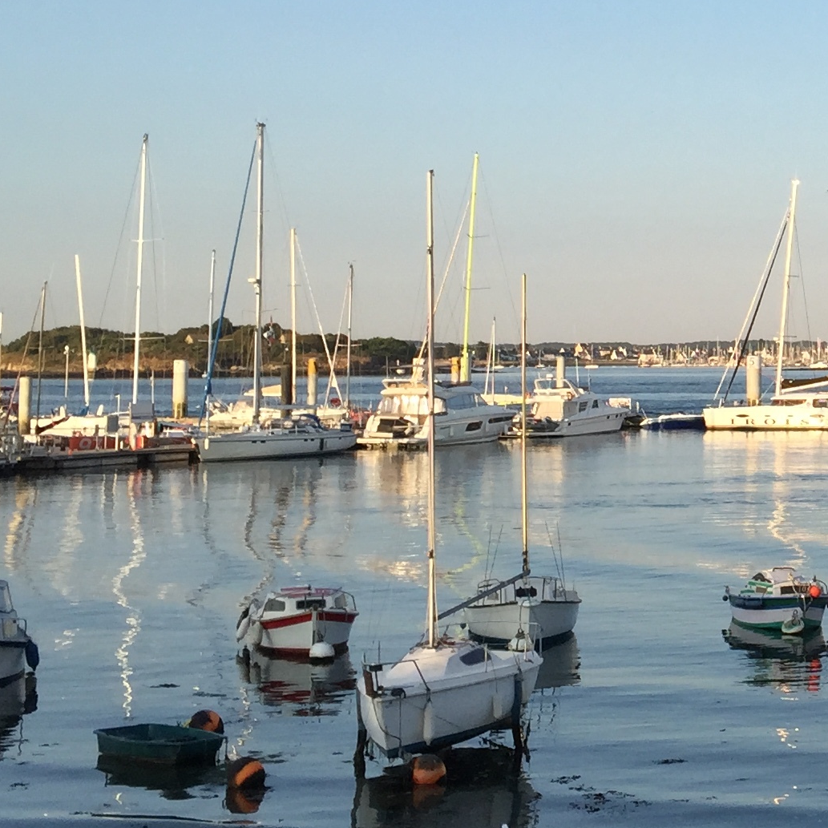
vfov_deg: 21.2
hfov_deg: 19.8
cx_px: 1048
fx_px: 2192
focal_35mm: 81
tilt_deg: +5.1
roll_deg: -0.6
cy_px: 184
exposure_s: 1/920
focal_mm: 4.15
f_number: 2.2
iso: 32
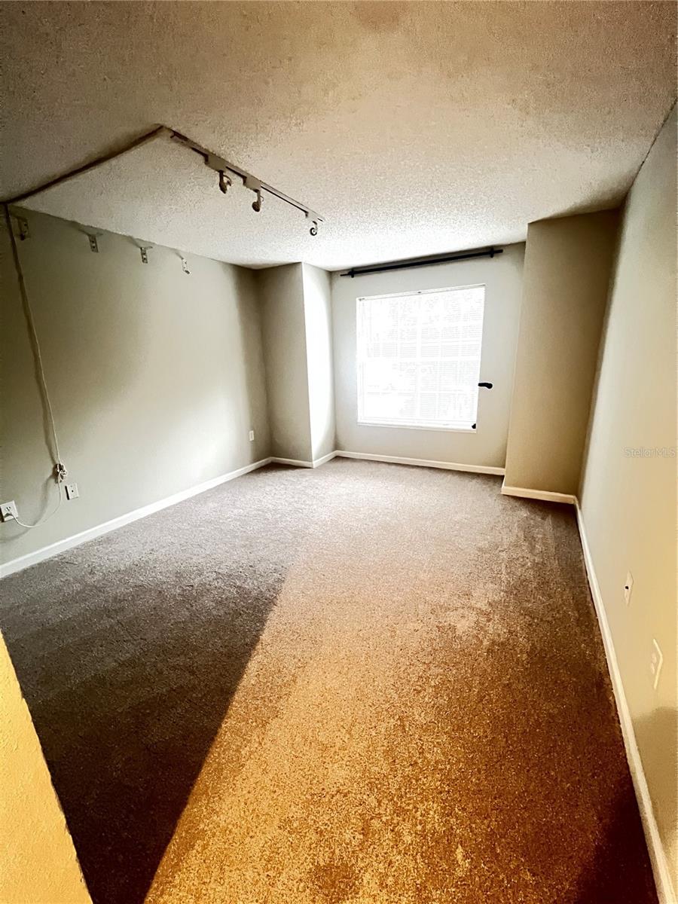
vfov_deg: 106.2
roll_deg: +2.6
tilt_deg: -15.1
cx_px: 339
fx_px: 339
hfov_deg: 89.9
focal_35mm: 13
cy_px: 452
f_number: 1.8
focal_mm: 1.57
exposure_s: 1/24
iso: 2000
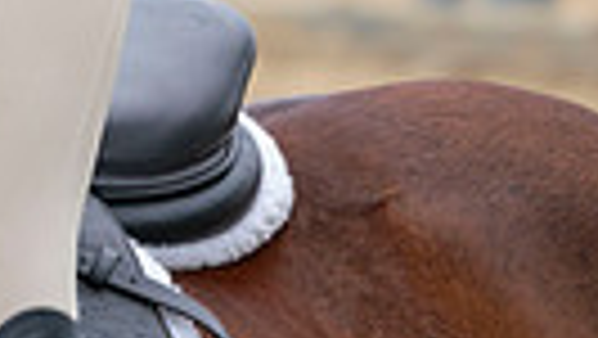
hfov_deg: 2.1
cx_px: -670
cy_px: -466
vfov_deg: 1.2
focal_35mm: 1034
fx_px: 16406
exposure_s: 1/250
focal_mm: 226
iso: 250
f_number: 5.6
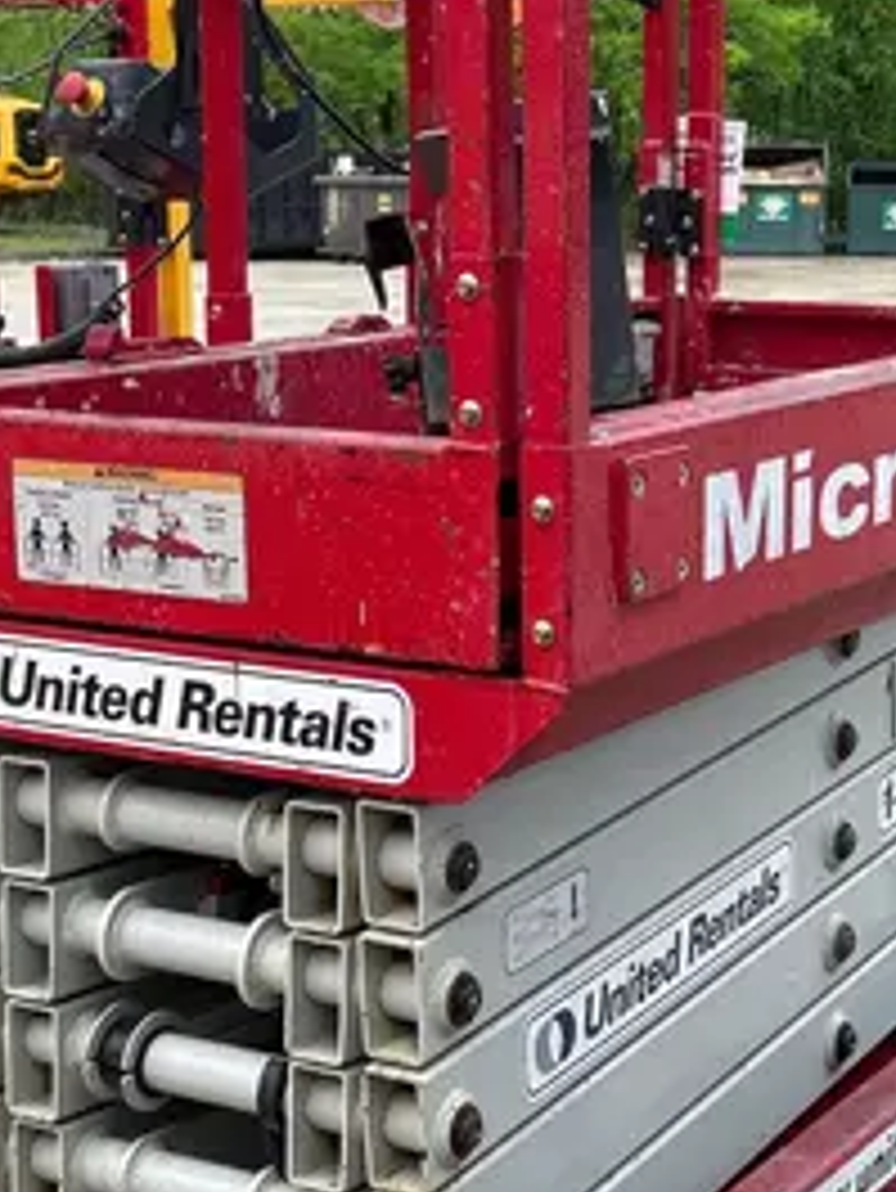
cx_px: 549
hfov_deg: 20.4
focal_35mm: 72
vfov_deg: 27.0
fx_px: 2483
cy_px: 547
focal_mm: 5.7
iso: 50
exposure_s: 1/200
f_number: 1.5
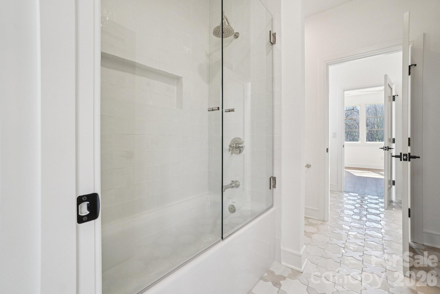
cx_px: 220
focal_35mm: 15
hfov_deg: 100.4
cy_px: 147
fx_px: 183
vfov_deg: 77.3
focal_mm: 10
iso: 400
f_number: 8
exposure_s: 1/30
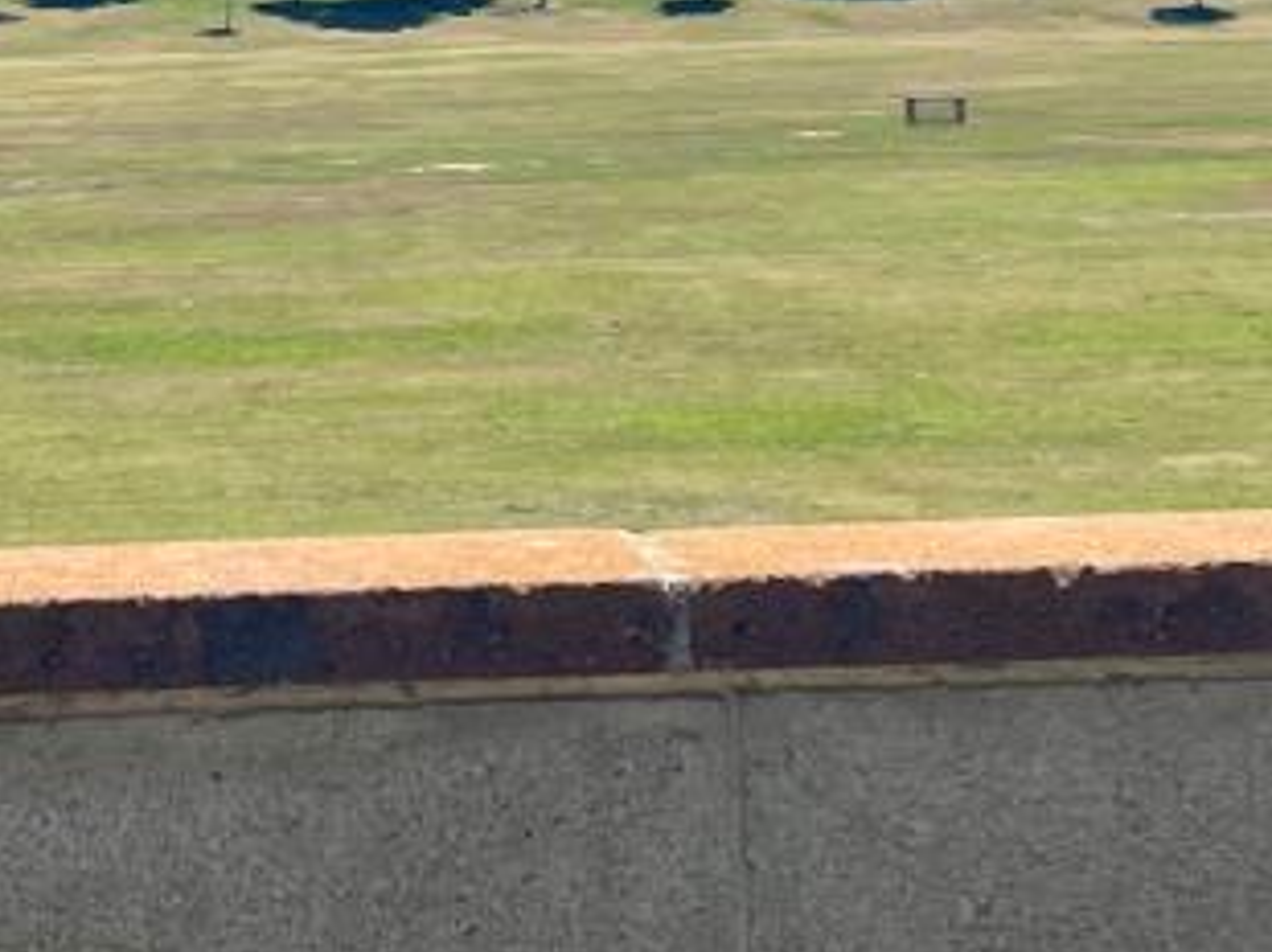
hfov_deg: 16.2
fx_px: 4443
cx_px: 217
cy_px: -203
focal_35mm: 121
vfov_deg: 12.0
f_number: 1.6
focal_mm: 5.1
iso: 32
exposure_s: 1/3663
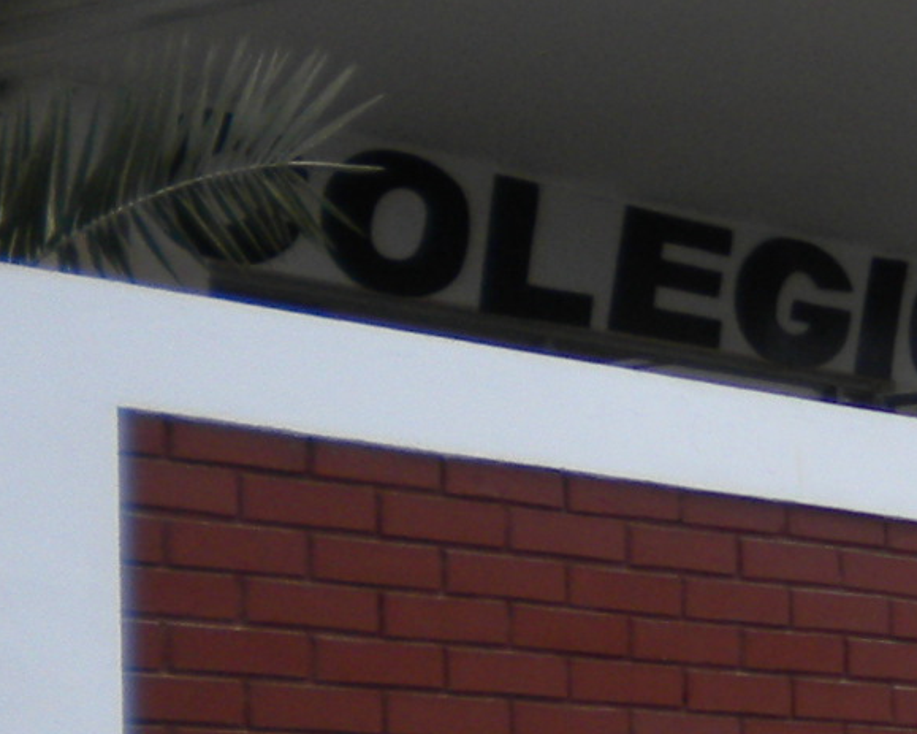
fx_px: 4152
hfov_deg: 11.7
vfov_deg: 10.0
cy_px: 753
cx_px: 1619
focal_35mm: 153
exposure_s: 1/154
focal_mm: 6.3
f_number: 3.1
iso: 80
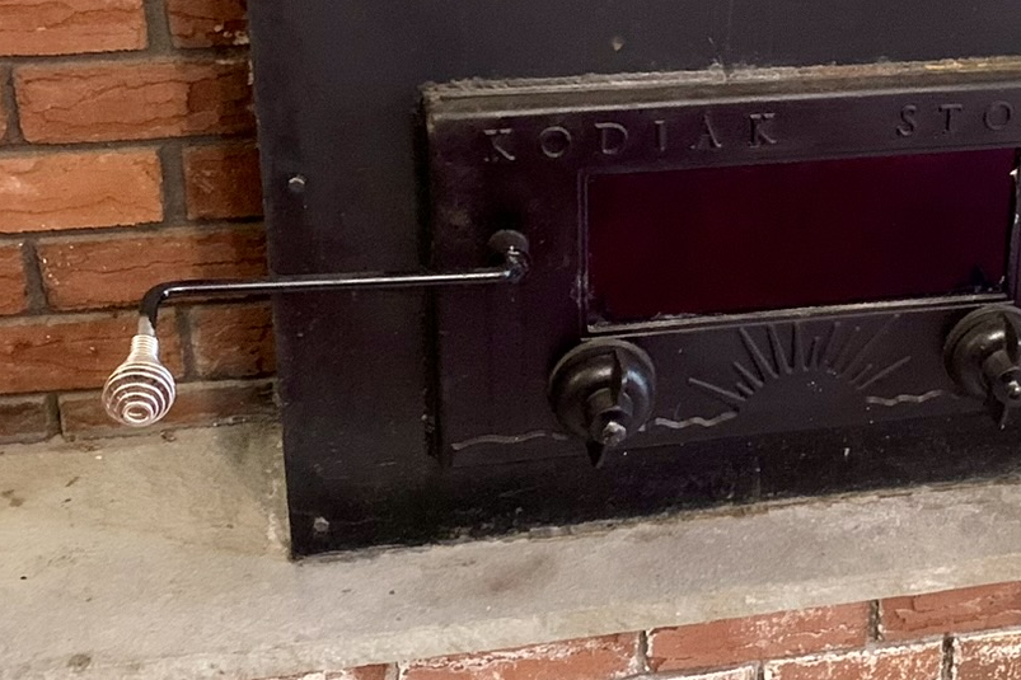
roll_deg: -4.7
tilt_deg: -26.6
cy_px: 151
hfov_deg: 28.1
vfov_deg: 19.6
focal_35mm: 69
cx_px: 923
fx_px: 1956
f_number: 1.8
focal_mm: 4.25
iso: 640
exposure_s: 1/24
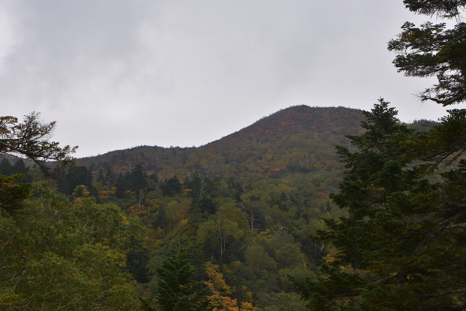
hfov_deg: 29.9
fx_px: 874
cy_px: 156
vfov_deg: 20.2
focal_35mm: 68
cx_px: 233
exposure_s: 1/320
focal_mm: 45
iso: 125
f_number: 7.1
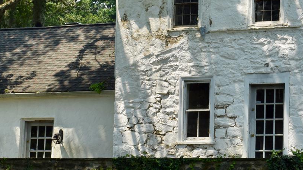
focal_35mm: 134
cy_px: 32
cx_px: 229
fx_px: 1076
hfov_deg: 15.9
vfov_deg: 9.0
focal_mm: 34
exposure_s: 1/200
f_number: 10
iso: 100
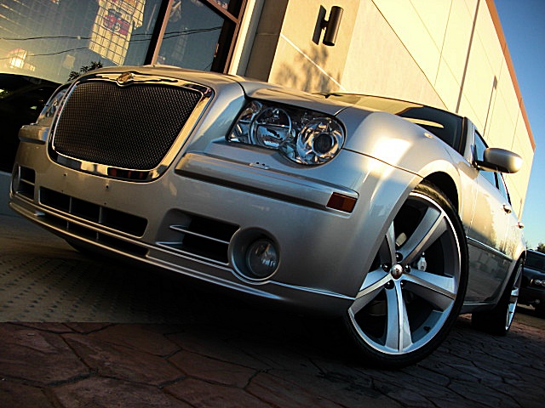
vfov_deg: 39.7
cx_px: 272
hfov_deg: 51.4
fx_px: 567
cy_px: 204
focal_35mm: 36
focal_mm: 6.3
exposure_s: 1/400
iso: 50
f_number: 2.8
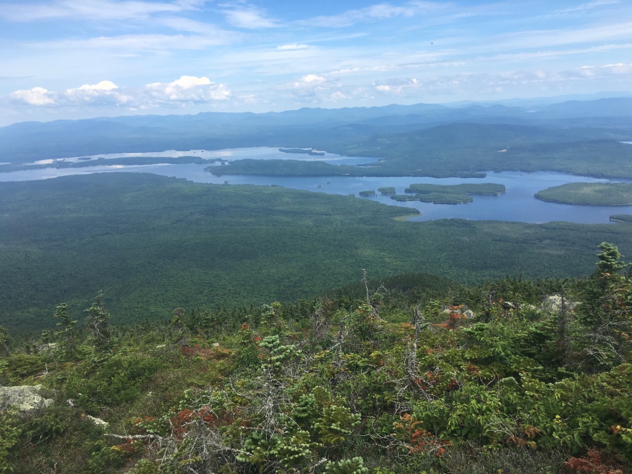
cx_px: 316
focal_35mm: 29
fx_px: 529
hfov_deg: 61.7
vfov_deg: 48.2
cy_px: 237
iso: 25
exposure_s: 1/1183
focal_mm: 4.15
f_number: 2.2
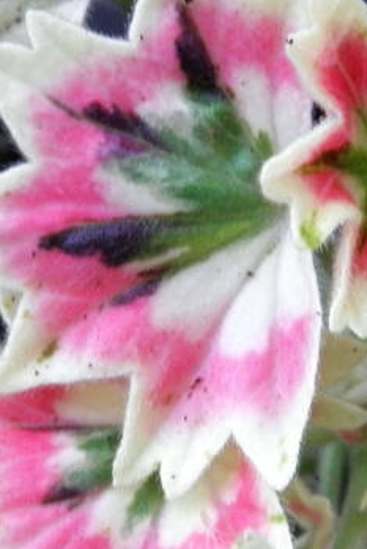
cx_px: 411
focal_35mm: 262
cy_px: 348
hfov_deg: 5.2
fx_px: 4002
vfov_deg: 7.9
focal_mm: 14.3
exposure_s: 1/50
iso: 200
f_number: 4.4
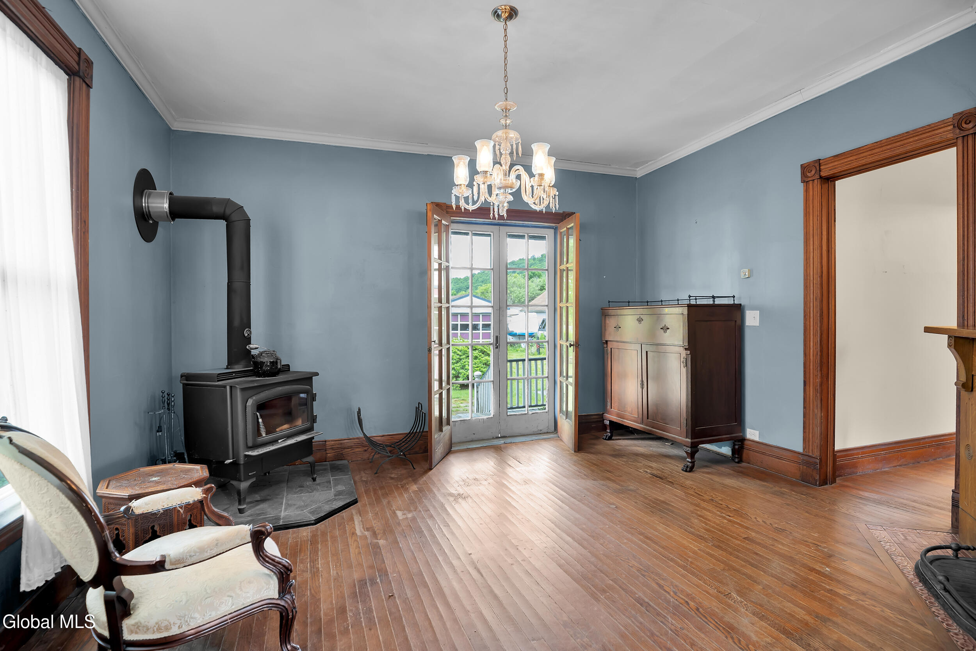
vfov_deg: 73.8
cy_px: 326
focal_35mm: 16
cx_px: 488
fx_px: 434
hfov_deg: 96.7
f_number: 4
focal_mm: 16
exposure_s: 1/15
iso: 250
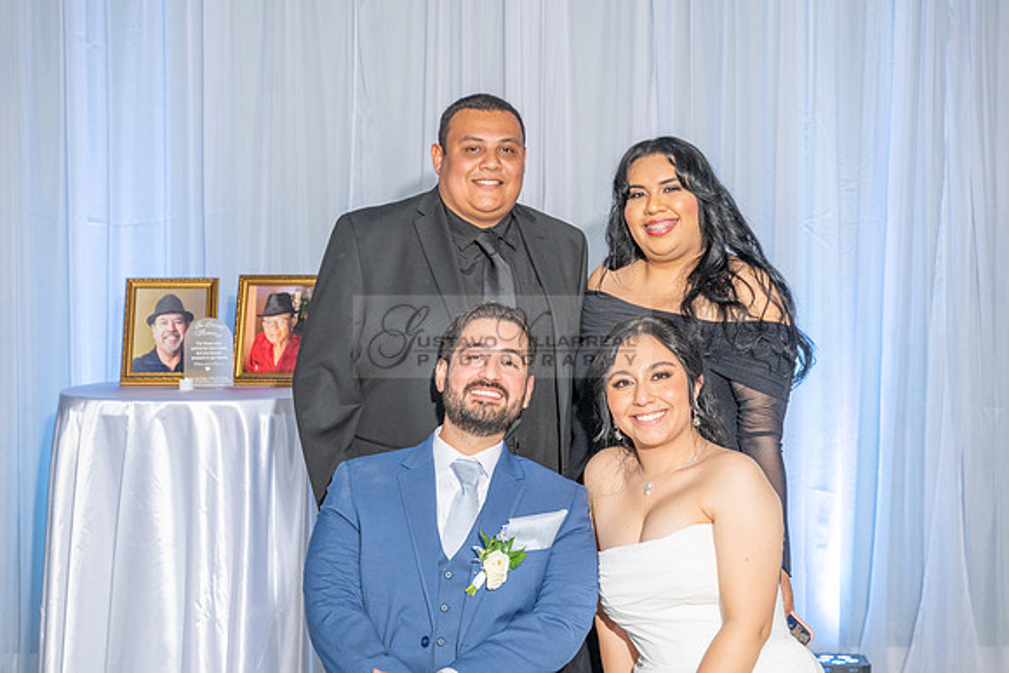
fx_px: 1710
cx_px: 504
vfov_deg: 22.3
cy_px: 336
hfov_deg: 32.9
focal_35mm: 61
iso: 800
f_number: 5.6
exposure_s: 1/160
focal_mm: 61
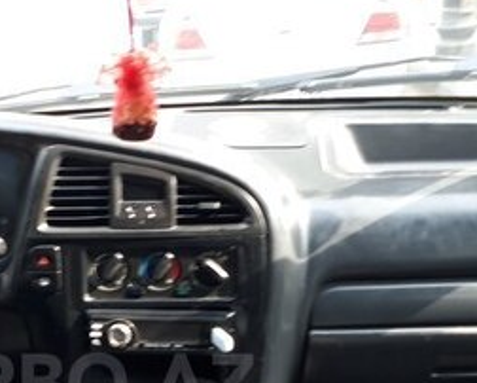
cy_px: 382
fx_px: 975
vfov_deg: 21.4
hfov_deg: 26.7
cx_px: 61
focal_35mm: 69
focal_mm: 3.6
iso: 40
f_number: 1.9
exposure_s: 1/33
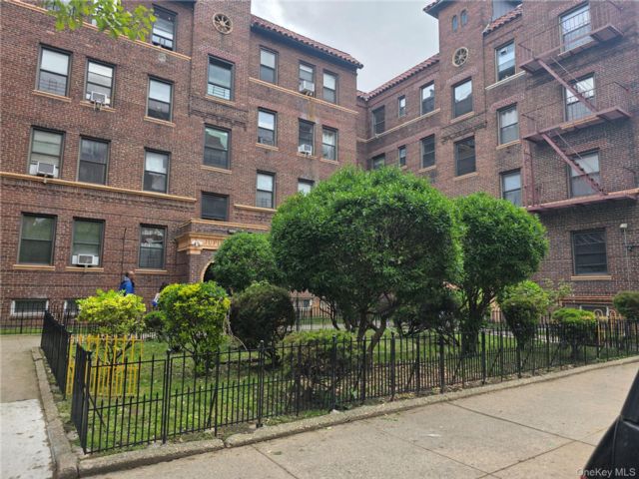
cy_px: 240
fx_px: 425
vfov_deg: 58.9
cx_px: 320
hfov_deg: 73.9
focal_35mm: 23
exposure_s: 1/359
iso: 25
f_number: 1.7
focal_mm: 6.3
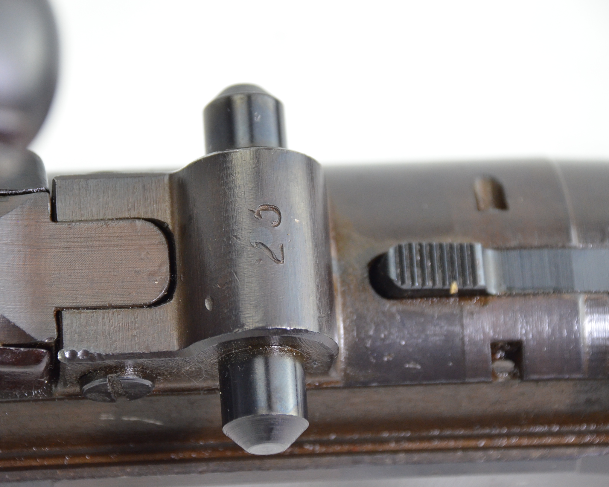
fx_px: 4138
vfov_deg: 6.7
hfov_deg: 8.4
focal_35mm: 230
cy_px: 243
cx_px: 265
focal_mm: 135
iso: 1400
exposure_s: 1/125
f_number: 5.6
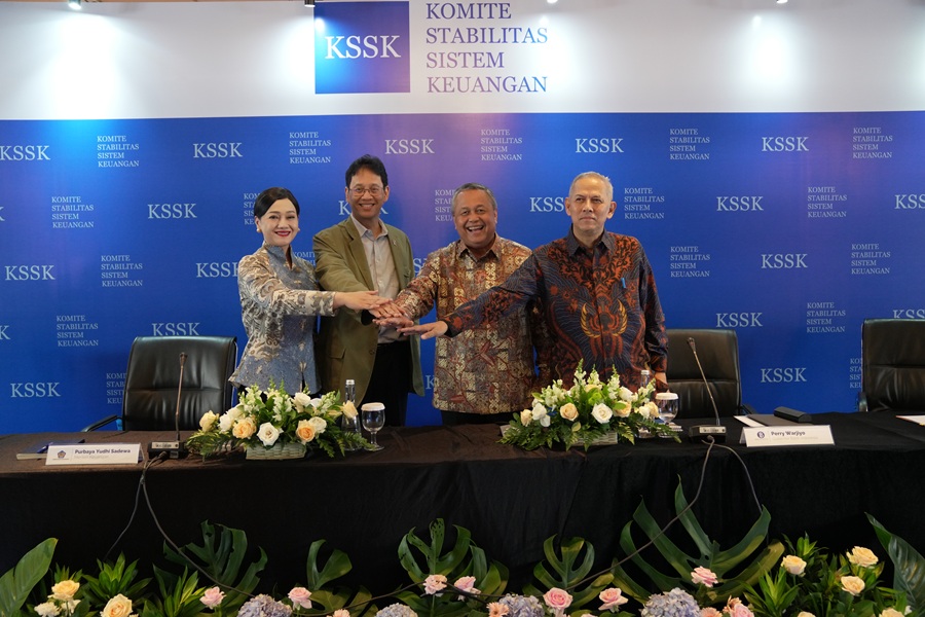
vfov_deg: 45.0
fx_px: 745
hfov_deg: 63.7
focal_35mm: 29
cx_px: 462
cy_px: 308
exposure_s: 1/125
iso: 2500
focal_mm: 29
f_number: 2.8
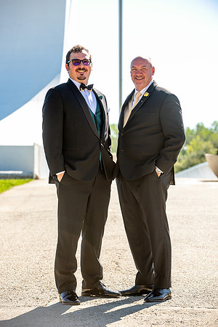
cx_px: 109
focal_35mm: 125
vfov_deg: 16.4
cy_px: 164
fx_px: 1135
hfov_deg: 11.0
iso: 400
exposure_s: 1/800
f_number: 5.6
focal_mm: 125
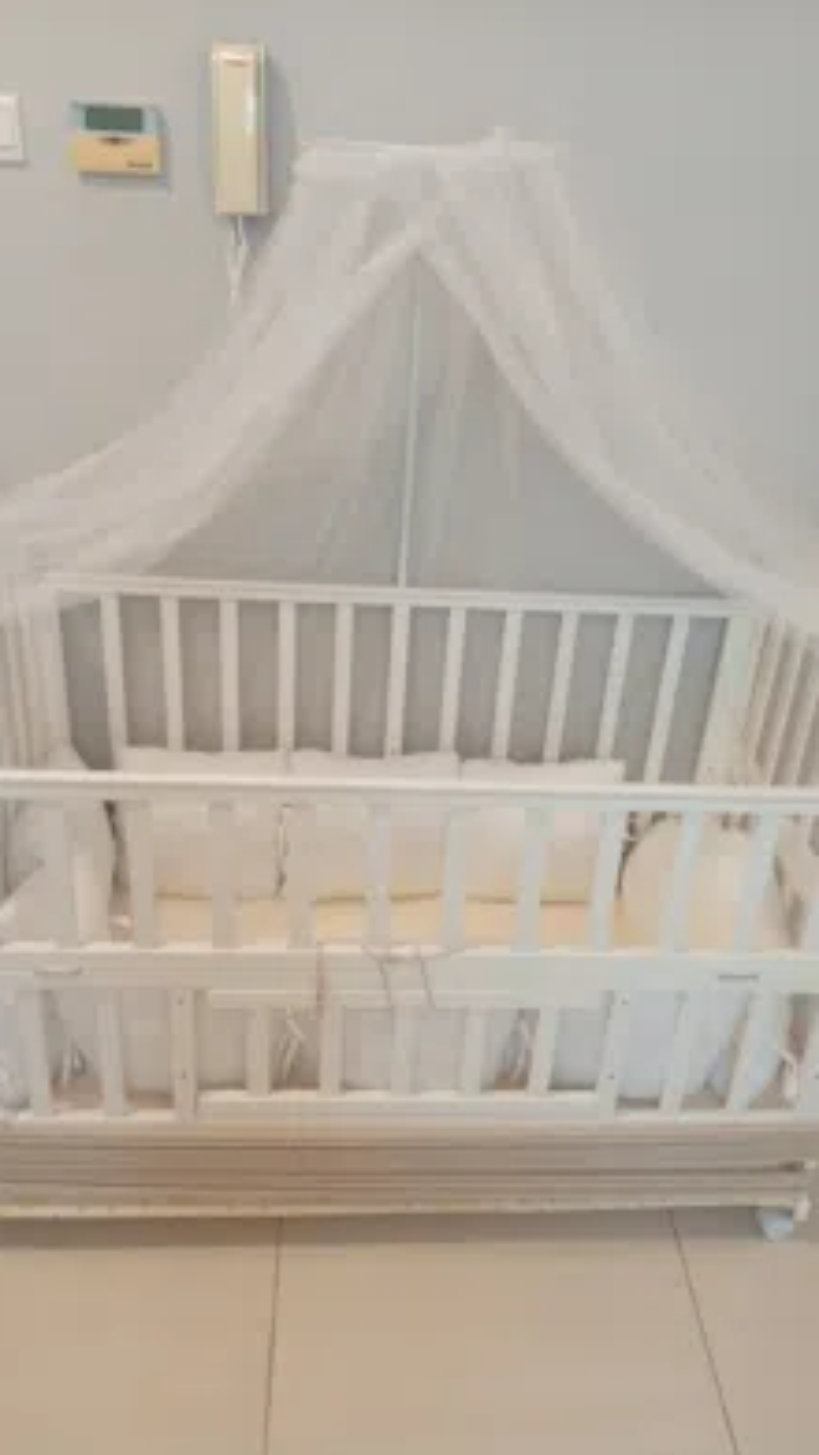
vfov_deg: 64.3
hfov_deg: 38.9
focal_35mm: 30
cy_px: 718
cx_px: 428
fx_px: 1158
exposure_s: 1/33.3
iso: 686
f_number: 1.8
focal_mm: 3.98
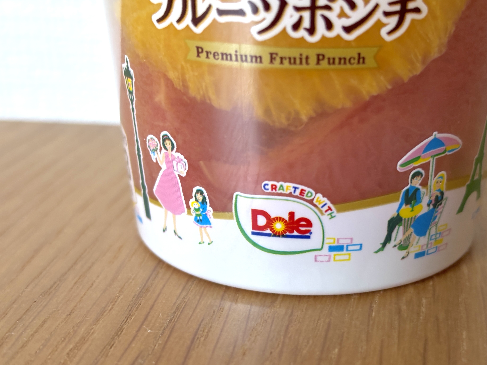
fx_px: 802
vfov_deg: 25.7
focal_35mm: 57
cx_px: 257
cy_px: 193
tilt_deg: -21.8
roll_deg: +0.0
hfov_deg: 33.8
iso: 320
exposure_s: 1/30
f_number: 1.6
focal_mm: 5.96
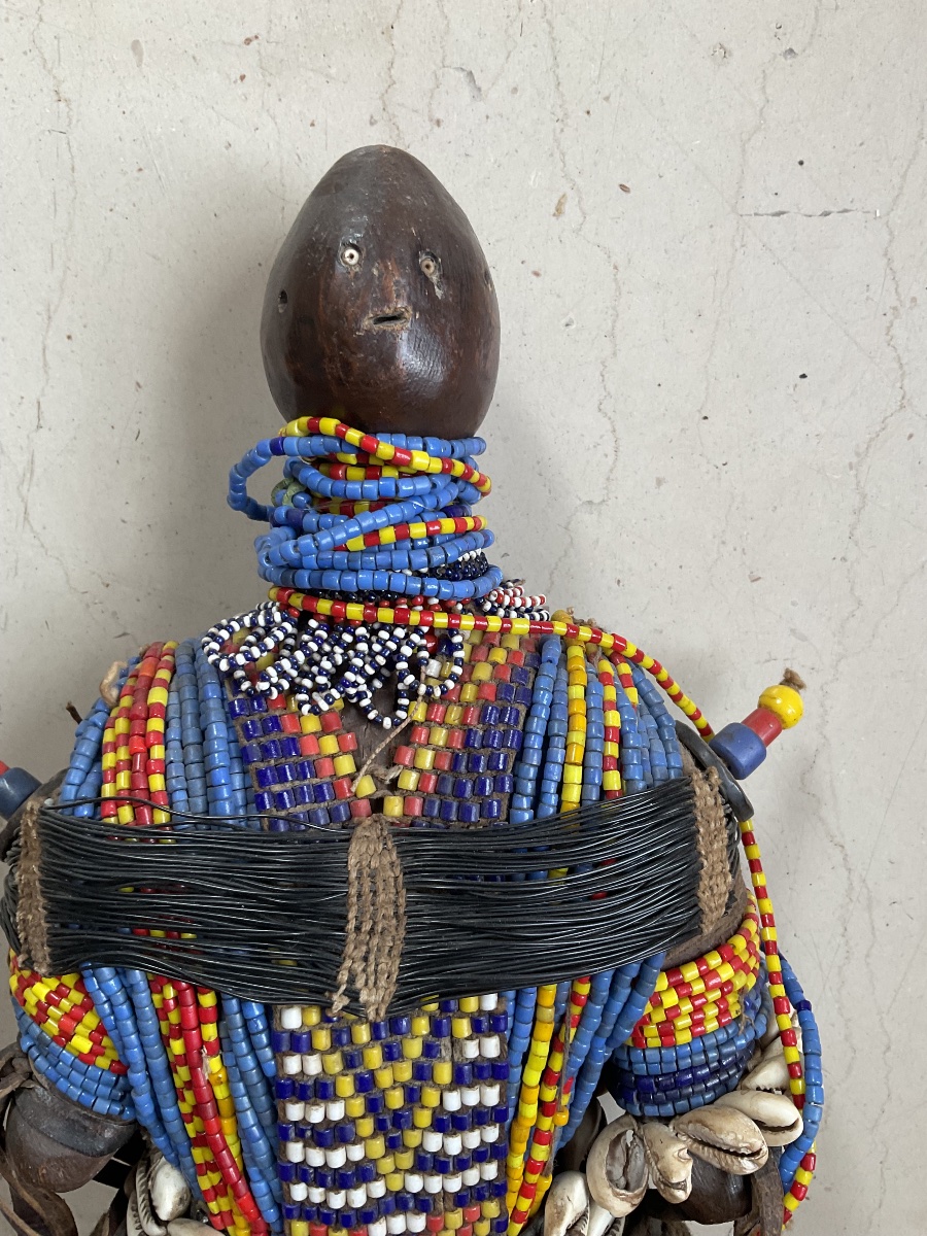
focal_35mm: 29
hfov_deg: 48.2
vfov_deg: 61.7
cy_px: 618
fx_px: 1035
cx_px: 464
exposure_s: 1/60
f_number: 1.8
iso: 50
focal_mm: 3
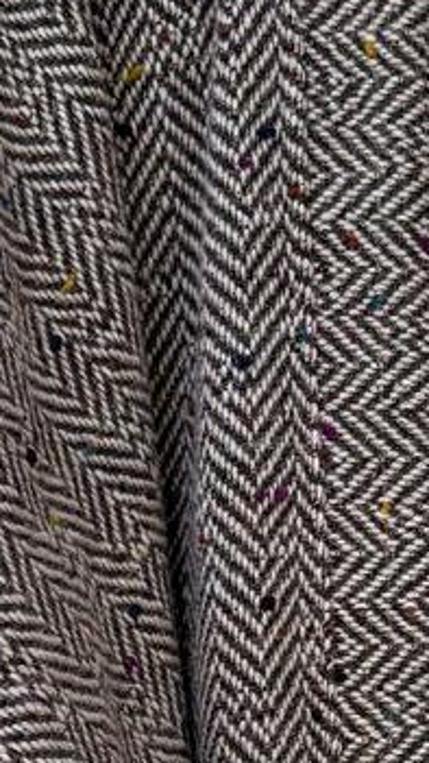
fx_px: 2264
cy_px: 913
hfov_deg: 10.5
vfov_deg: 18.2
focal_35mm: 112
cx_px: 609
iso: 80
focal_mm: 6.76
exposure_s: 1/637
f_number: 1.78
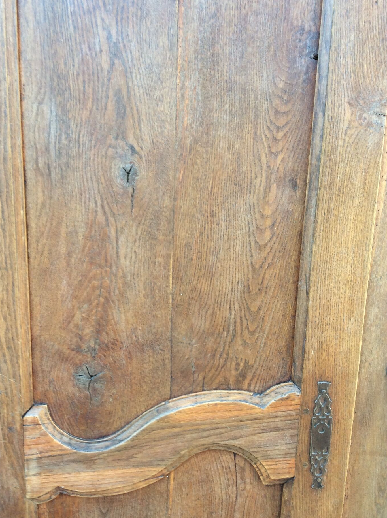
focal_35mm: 35
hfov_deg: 40.6
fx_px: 523
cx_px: 177
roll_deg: -1.9
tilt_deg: -23.2
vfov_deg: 52.7
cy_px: 269
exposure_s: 1/25
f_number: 2.4
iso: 32
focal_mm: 3.3
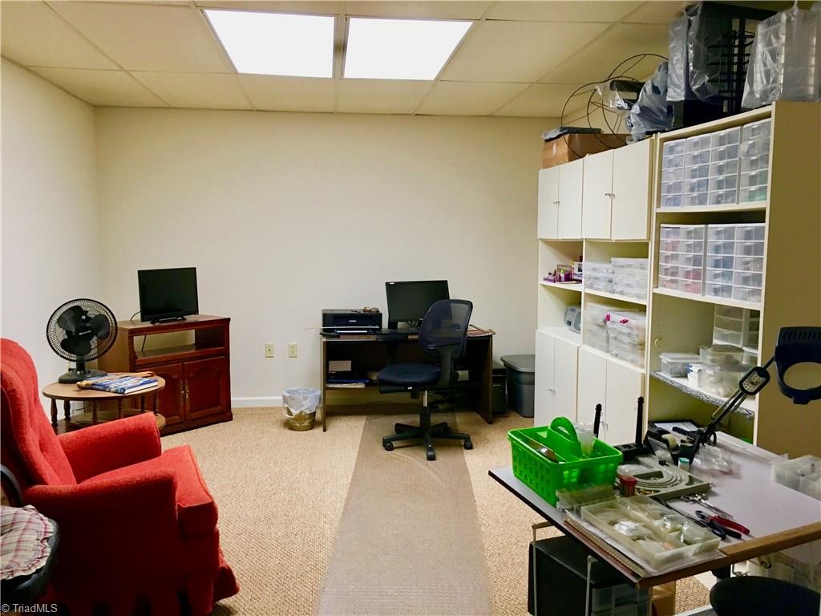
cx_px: 410
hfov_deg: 61.7
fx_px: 688
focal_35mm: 29
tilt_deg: -5.6
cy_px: 308
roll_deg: -0.1
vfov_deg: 48.2
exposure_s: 1/30
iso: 125
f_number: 2.2
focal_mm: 4.15
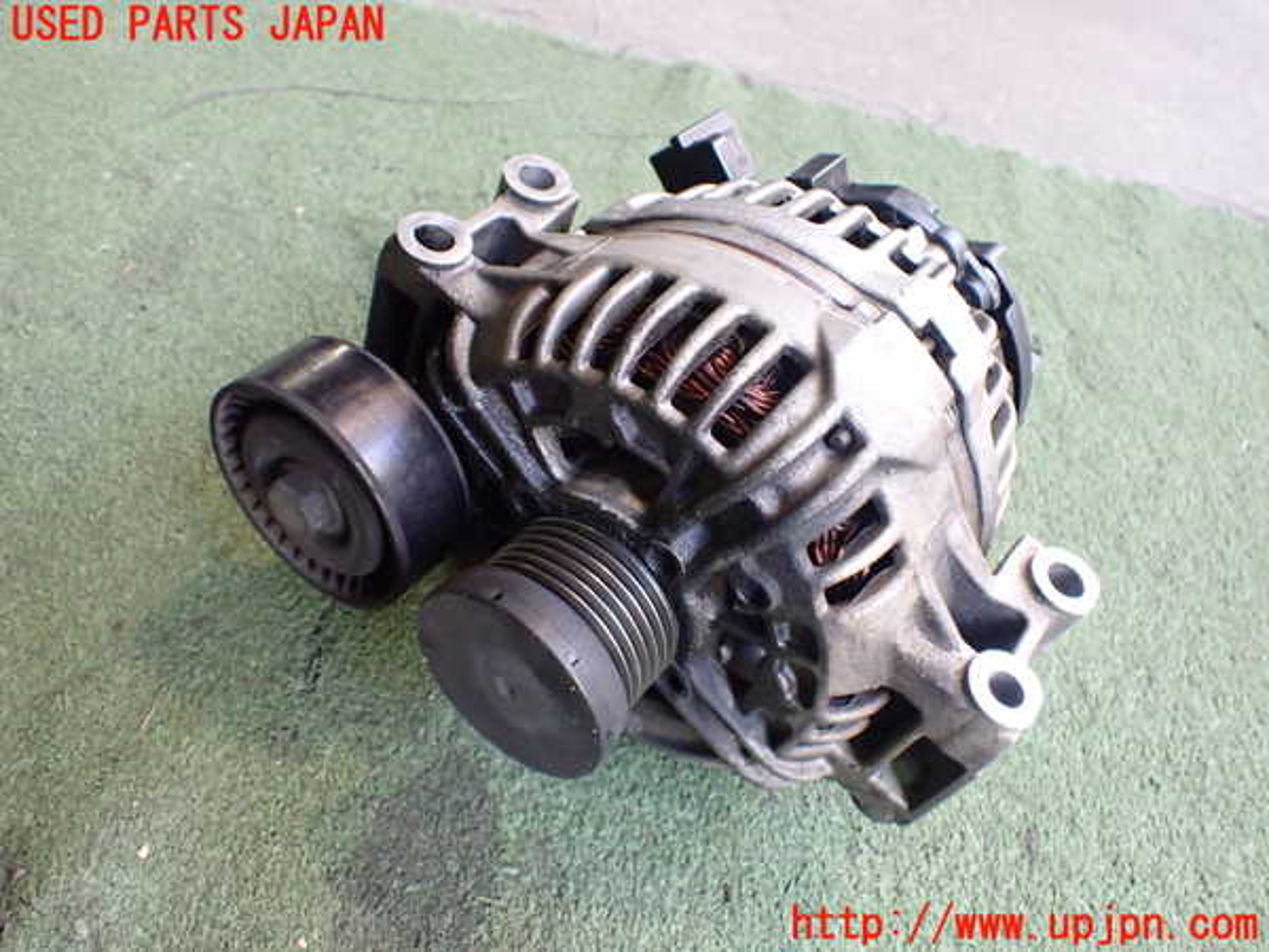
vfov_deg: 46.8
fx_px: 1100
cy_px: 476
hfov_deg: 60.0
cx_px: 634
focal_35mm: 30
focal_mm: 5.4
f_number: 2.3
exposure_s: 1/125
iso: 800
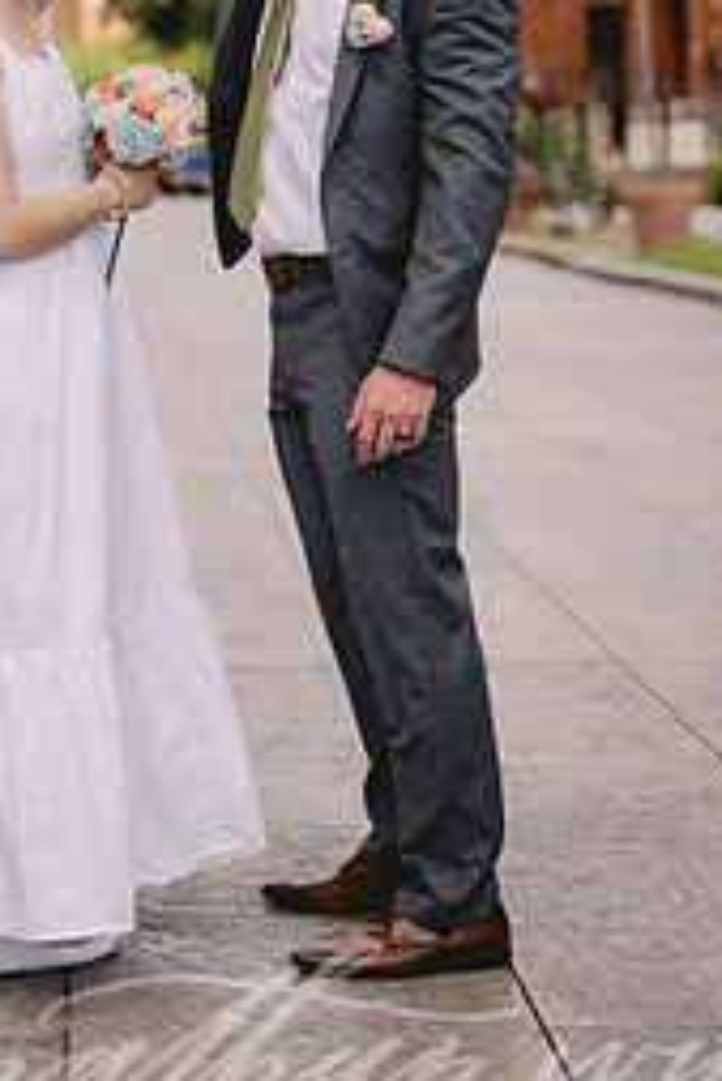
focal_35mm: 89
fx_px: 2674
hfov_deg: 15.4
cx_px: 256
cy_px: 278
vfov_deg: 22.7
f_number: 1.8
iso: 100
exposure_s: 1/1000
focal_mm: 50
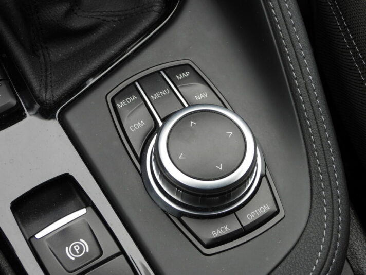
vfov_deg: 17.4
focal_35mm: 85
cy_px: 138
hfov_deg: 23.0
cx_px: 183
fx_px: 899
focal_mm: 15.3
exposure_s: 1/100
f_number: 3.5
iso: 100
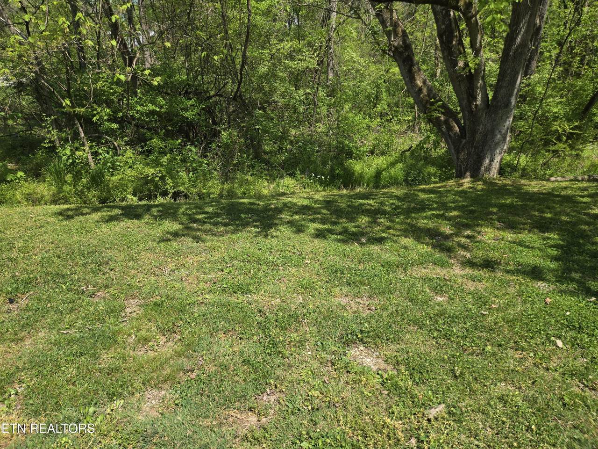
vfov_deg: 58.9
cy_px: 224
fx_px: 397
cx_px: 299
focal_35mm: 23
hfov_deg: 73.9
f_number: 1.8
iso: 25
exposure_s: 1/1422
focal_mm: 5.4
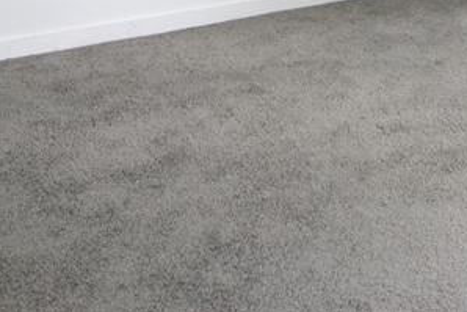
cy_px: -222
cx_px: 437
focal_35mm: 57
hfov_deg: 33.0
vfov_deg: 19.2
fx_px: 736
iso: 400
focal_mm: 11
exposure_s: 1/80
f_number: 4.5
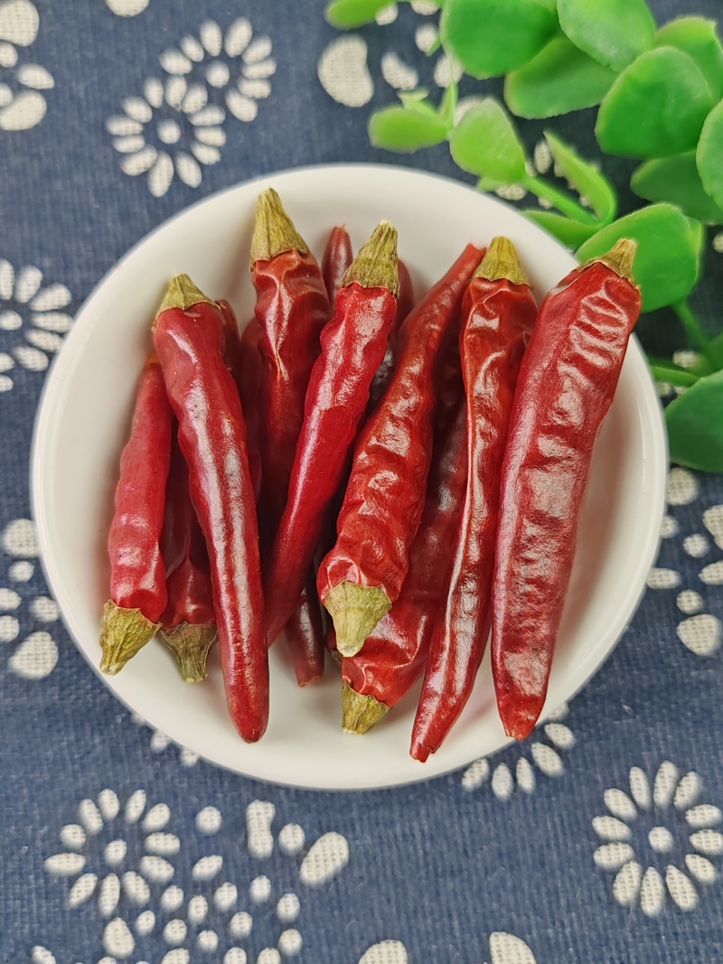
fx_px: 919
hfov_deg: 42.9
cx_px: 362
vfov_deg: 55.4
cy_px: 482
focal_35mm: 33
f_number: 1.8
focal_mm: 6.14
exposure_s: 1/100
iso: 500
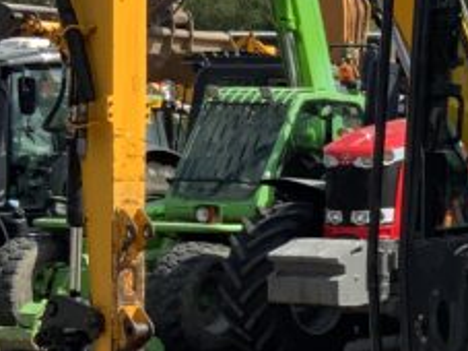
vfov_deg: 11.2
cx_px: 775
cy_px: 306
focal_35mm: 131
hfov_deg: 13.8
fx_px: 1770
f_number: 1.8
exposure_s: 1/1675
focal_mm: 3
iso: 16
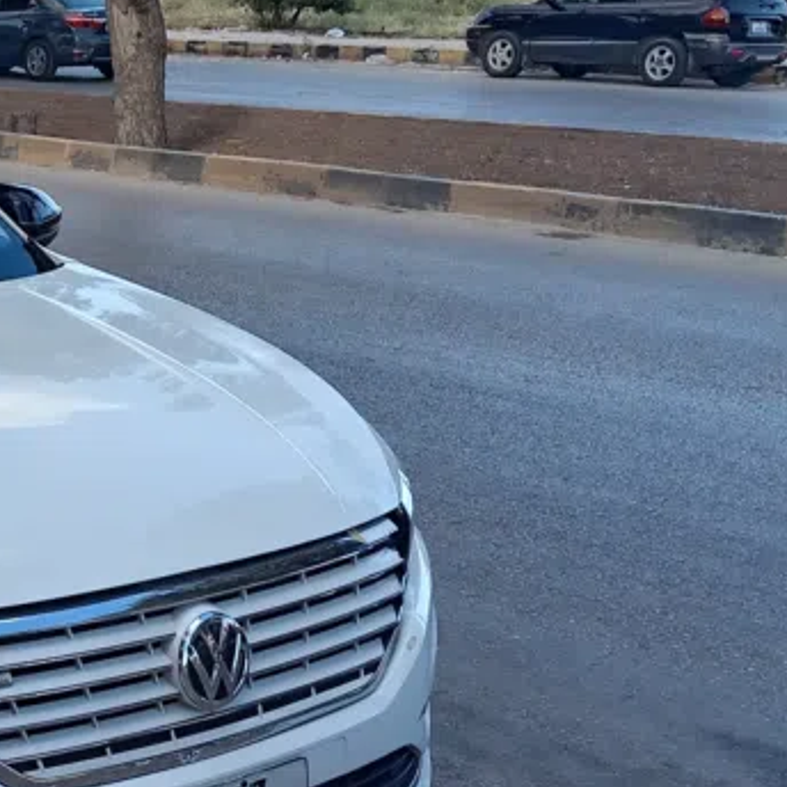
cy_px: 447
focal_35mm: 71
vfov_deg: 24.3
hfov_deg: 22.4
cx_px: -165
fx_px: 1826
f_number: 1.8
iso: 588
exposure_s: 1/900
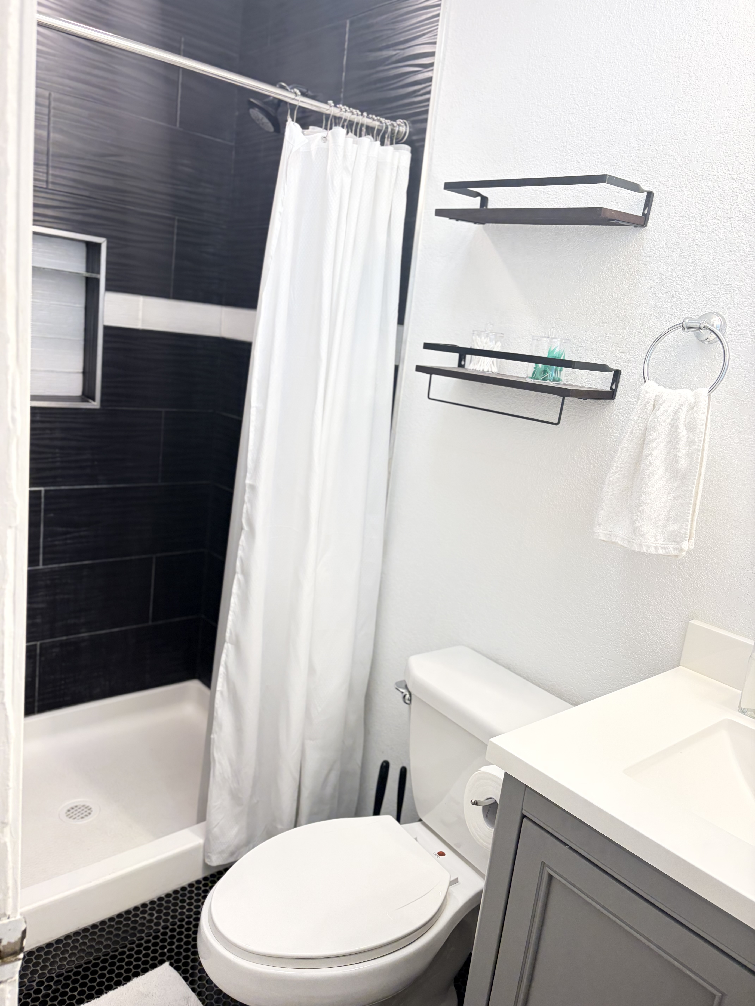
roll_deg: -6.4
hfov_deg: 53.1
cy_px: 503
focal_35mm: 26
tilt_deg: -11.3
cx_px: 378
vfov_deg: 67.3
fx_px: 756
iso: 160
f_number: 1.6
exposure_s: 1/60
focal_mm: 5.96
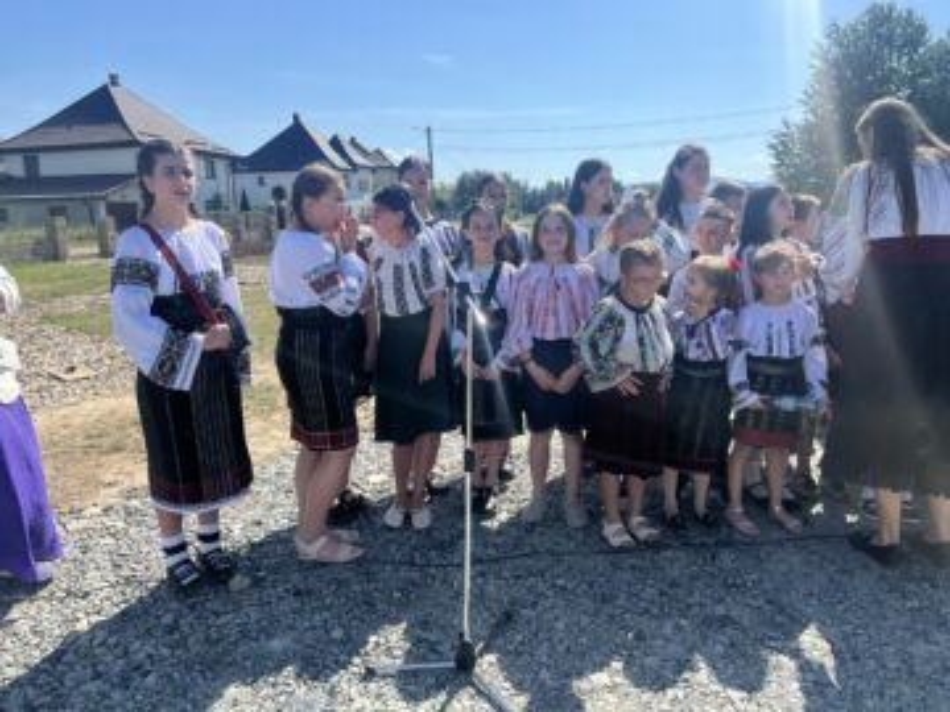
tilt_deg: -9.7
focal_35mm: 26
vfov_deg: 53.1
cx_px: 475
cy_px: 356
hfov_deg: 67.3
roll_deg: +1.6
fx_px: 714
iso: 50
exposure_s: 1/2994
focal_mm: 5.7
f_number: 1.5
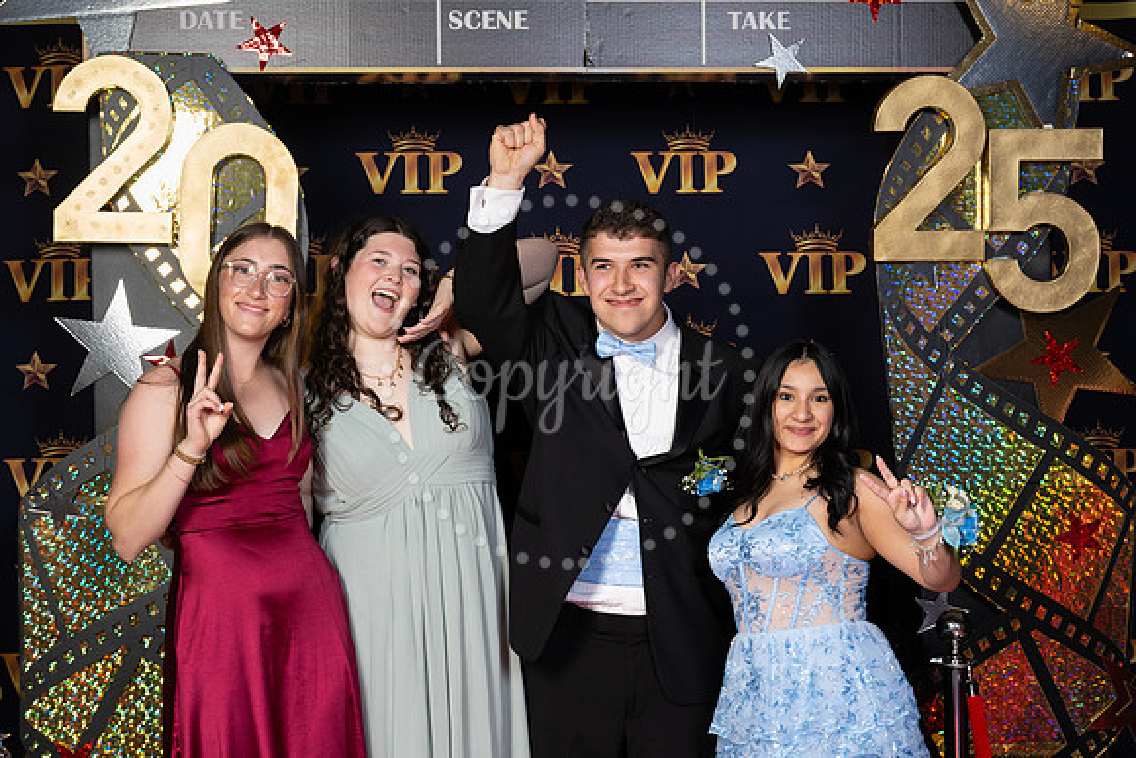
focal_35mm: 63
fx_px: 1978
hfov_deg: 32.0
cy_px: 425
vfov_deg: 21.7
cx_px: 588
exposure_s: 1/100
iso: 400
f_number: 8
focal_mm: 54
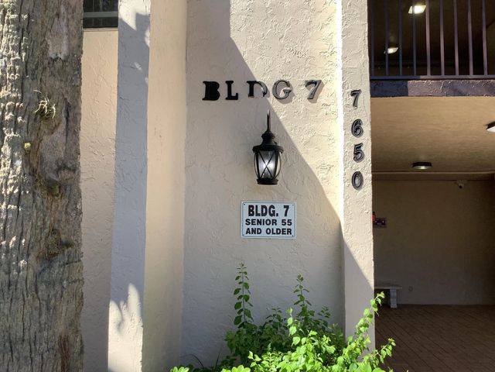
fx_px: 443
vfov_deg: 45.4
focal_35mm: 31
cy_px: 186
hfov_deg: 58.4
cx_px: 248
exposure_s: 1/604
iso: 25
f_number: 2.4
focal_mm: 3.3
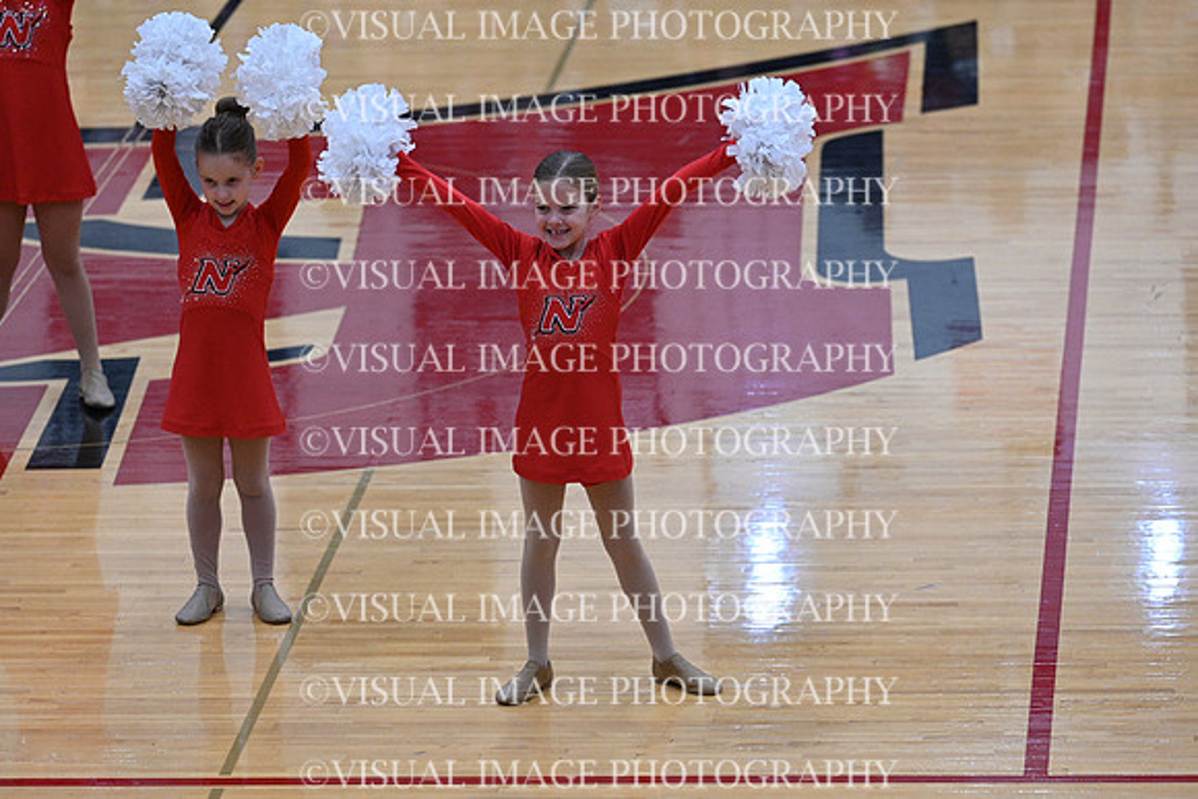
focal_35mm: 185
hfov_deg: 11.1
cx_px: 599
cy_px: 400
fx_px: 6158
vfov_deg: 7.4
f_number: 4
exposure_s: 1/400
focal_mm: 185
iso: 4000
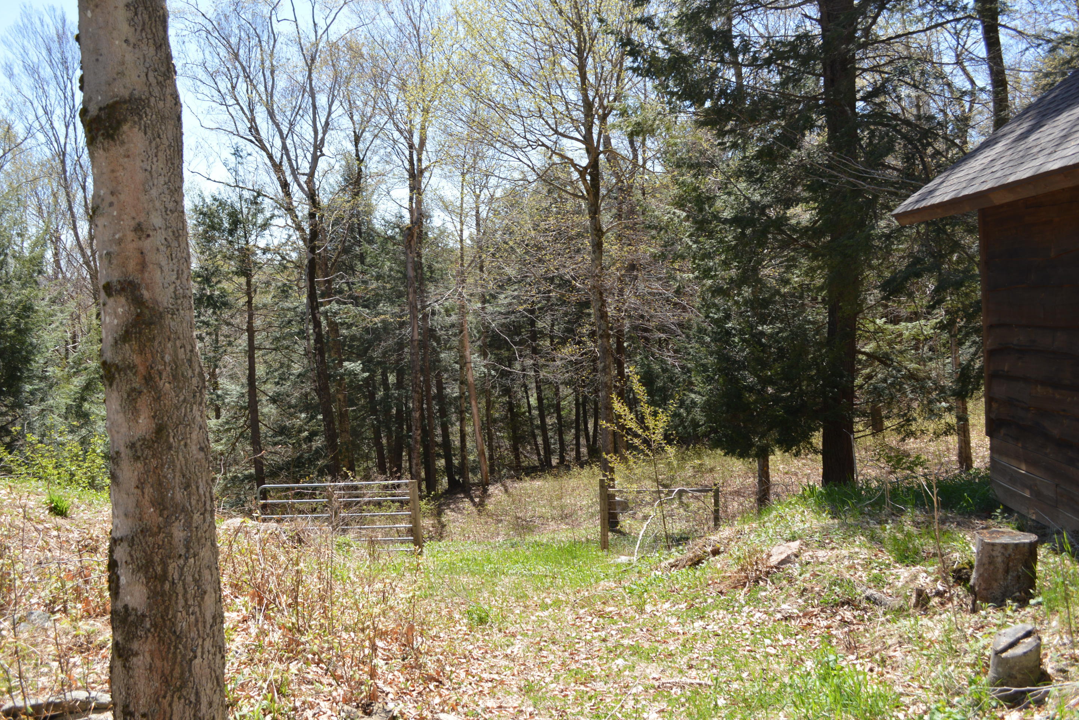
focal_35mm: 31
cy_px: 364
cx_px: 524
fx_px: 929
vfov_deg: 42.3
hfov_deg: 60.3
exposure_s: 1/200
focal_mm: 20
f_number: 5.6
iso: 100
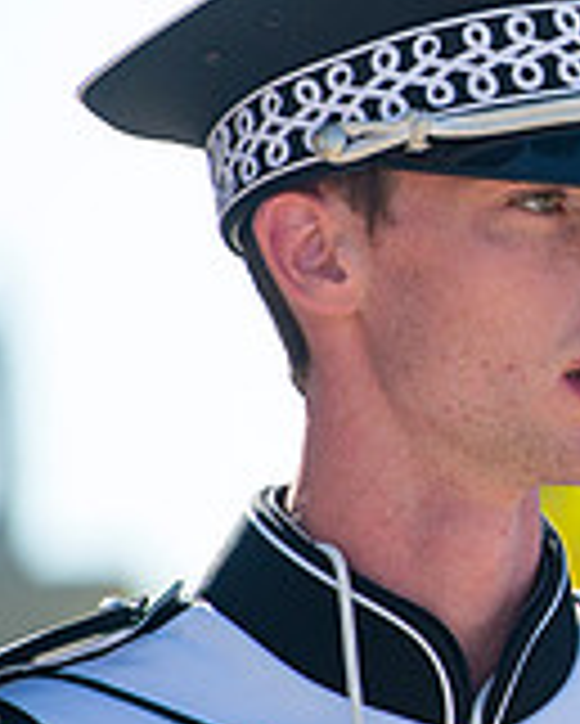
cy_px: 216
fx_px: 14513
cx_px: 1043
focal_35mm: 677
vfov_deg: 2.9
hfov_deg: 2.3
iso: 200
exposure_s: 1/1000
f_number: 4.5
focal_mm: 200
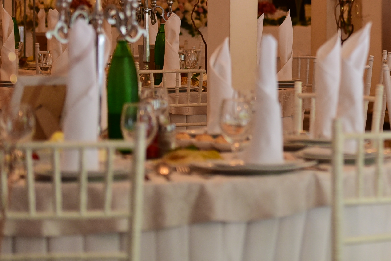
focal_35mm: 190
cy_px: 20
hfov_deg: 10.6
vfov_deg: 7.2
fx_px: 2063
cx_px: 476
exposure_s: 1/160
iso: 800
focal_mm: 70
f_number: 2.8
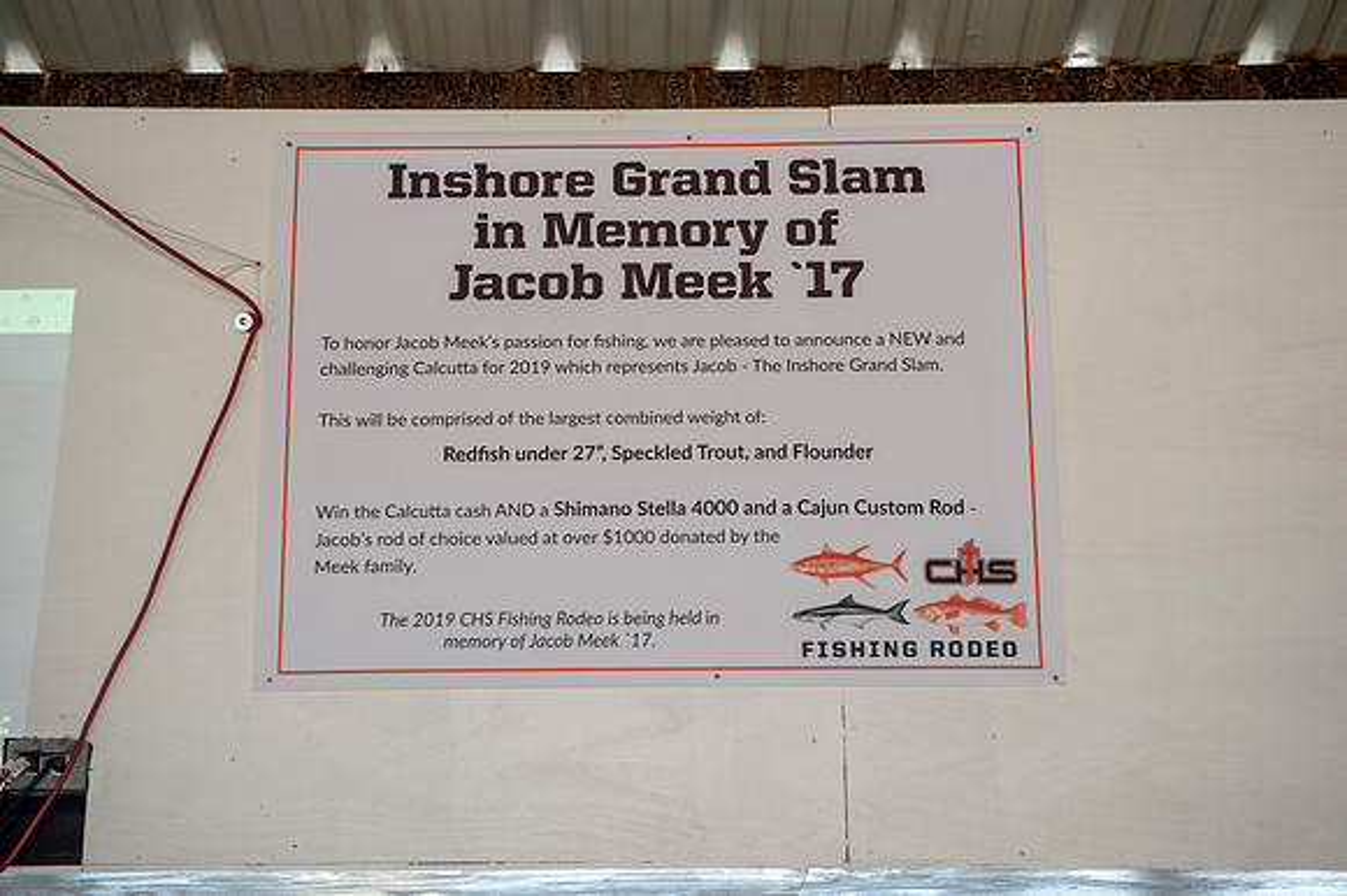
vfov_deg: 21.9
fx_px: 2318
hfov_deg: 32.4
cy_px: 448
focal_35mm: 62
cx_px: 674
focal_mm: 62
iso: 200
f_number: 5
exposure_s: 1/60
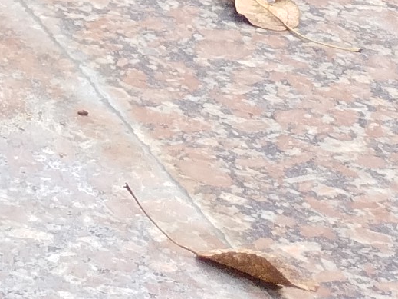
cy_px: -465
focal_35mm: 185
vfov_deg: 7.4
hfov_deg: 8.6
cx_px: -851
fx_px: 2127
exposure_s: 1/100
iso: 50
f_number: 1.7
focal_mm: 5.31
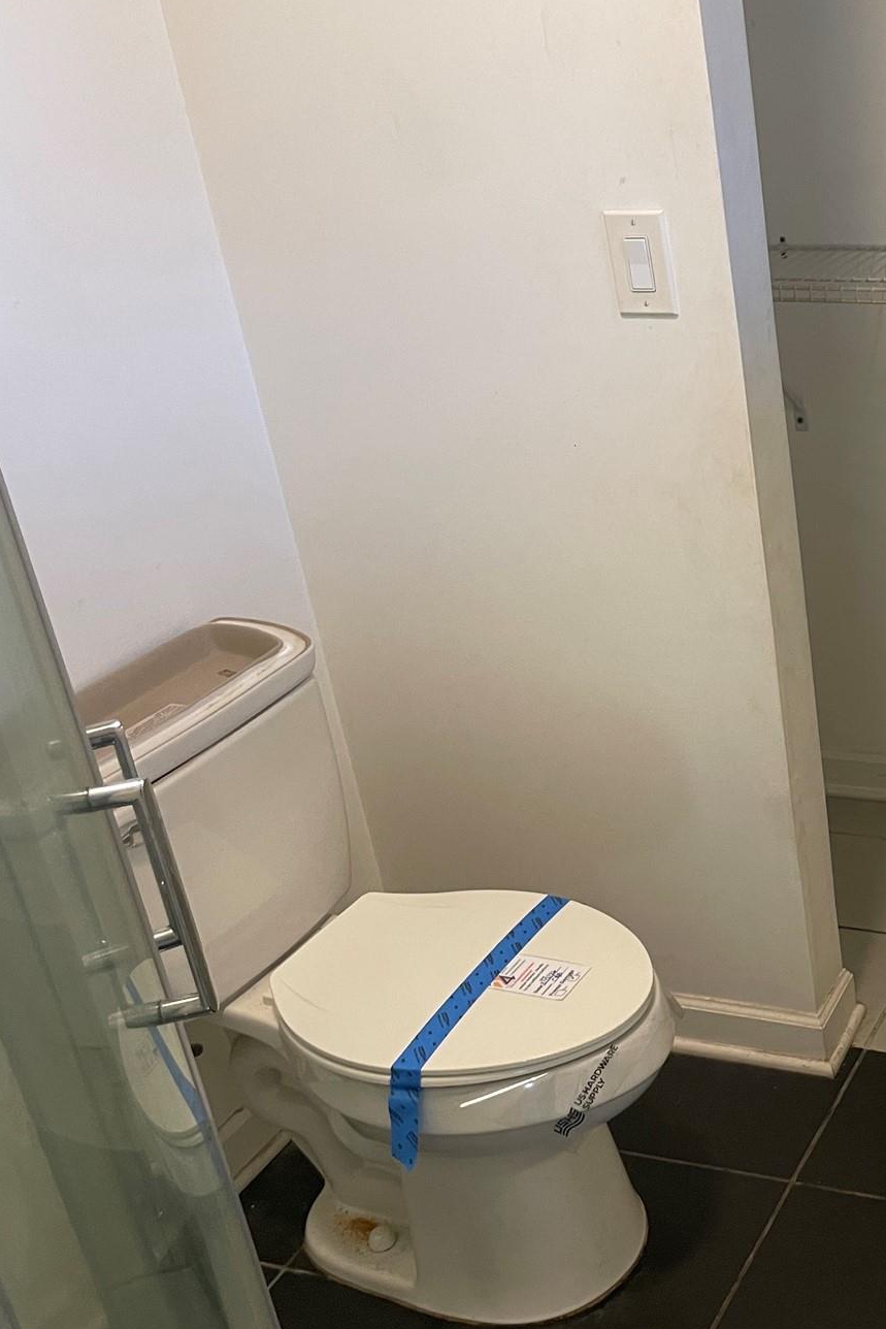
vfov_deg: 45.4
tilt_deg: -25.2
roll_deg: +2.9
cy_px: 728
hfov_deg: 28.2
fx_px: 1587
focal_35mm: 43
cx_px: 986
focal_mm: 4.2
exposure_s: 1/60
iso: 100
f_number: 1.6
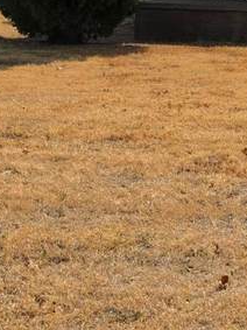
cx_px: 404
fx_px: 743
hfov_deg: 16.6
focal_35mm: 78
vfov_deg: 23.6
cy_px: -23
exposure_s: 1/7939
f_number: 1.4
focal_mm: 6.5
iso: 50
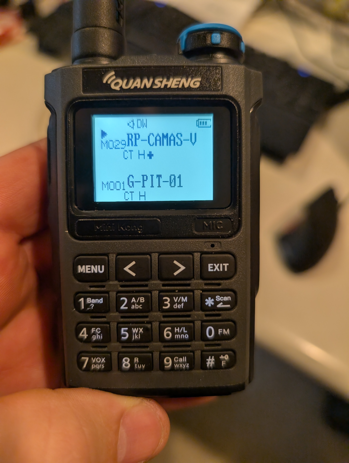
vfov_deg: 71.5
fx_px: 322
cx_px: 174
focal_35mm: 24
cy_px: 232
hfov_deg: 56.9
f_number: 1.68
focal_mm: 6.9
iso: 178
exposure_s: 1/120
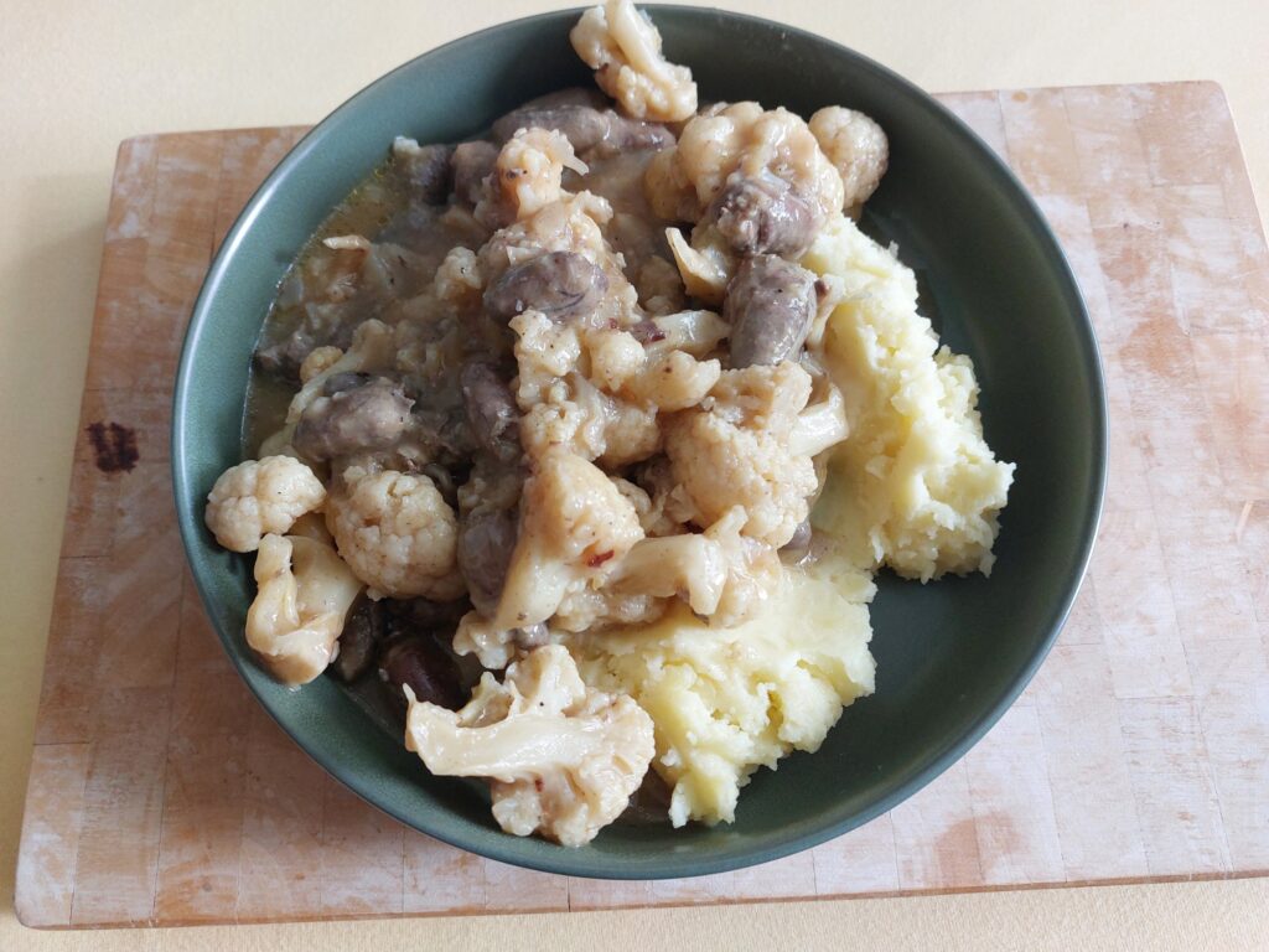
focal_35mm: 25
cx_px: 634
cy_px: 476
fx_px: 916
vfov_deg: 54.9
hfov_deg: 69.4
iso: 200
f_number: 1.8
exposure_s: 1/100
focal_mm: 5.23
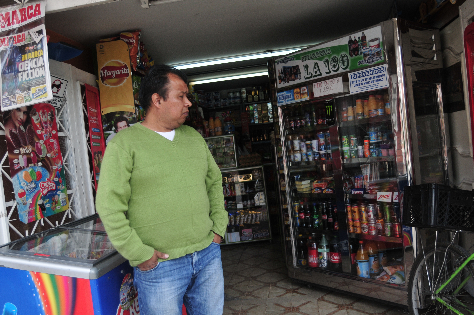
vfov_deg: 43.5
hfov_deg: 62.0
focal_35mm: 30
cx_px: 237
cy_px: 158
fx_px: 395
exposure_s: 1/2000
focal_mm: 20
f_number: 2.8
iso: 500
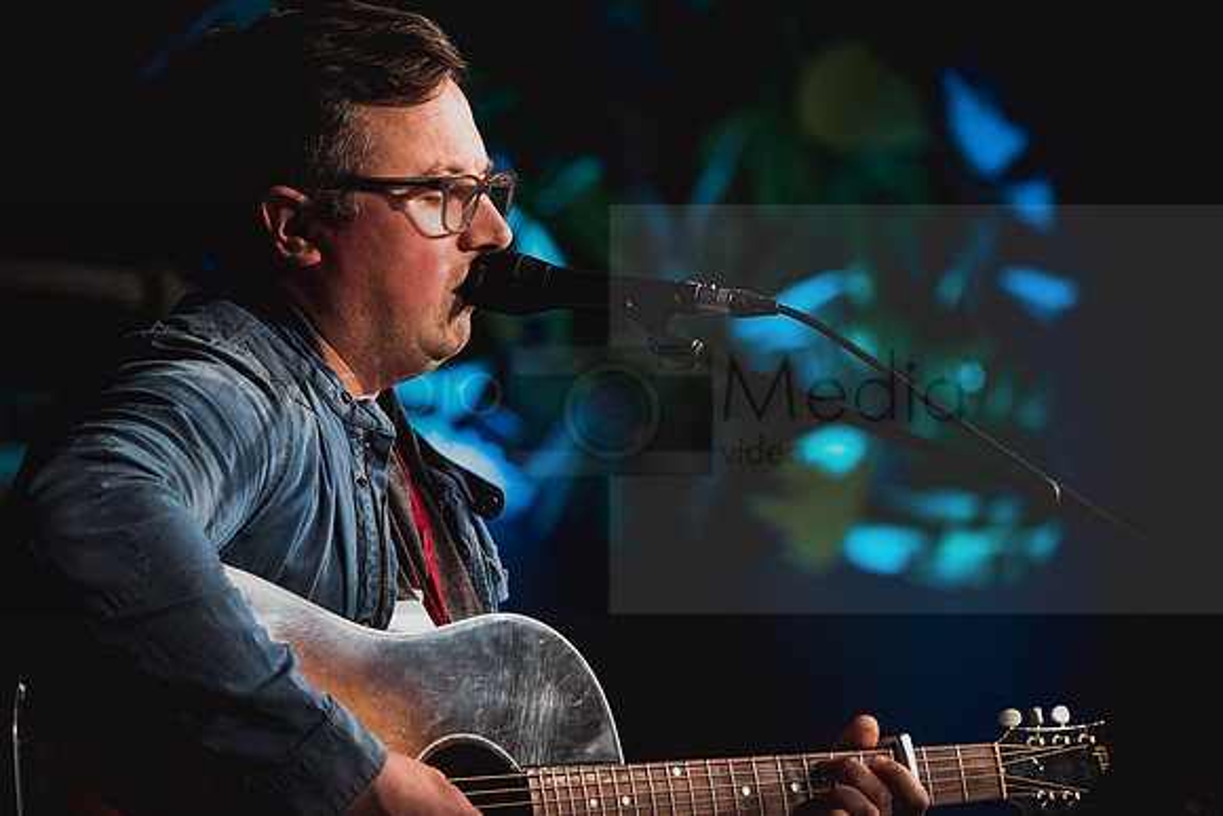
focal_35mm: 218
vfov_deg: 6.3
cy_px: 408
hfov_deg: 9.4
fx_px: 7407
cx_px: 612
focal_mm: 218
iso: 4000
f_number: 5.6
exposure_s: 1/125
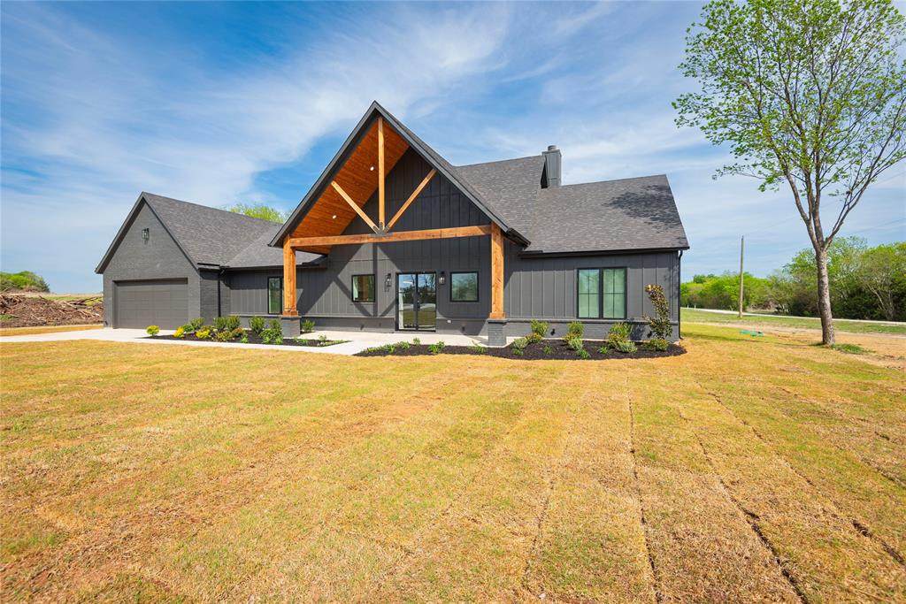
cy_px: 302
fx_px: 403
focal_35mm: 16
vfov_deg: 73.8
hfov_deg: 96.7
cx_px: 453
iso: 100
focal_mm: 16
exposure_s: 1/250
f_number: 7.1
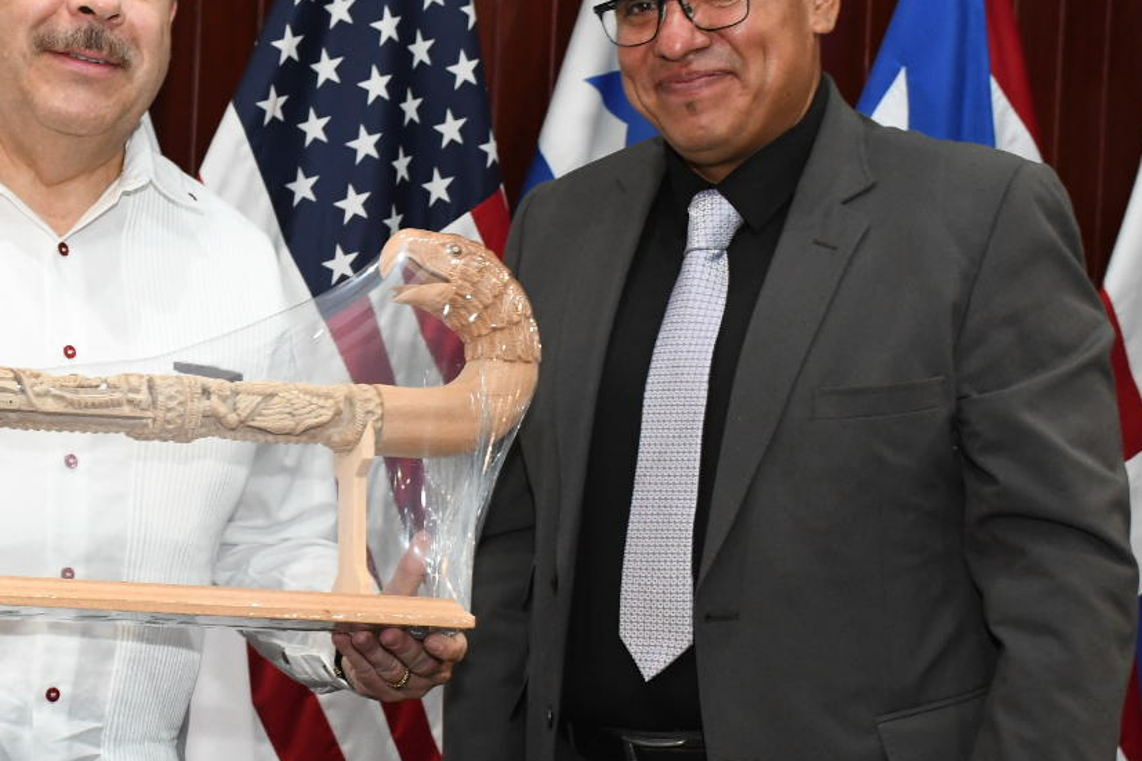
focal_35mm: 94
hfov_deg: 21.4
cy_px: 373
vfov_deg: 14.5
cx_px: 246
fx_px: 2981
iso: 2000
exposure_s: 1/100
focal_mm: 32
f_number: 7.1
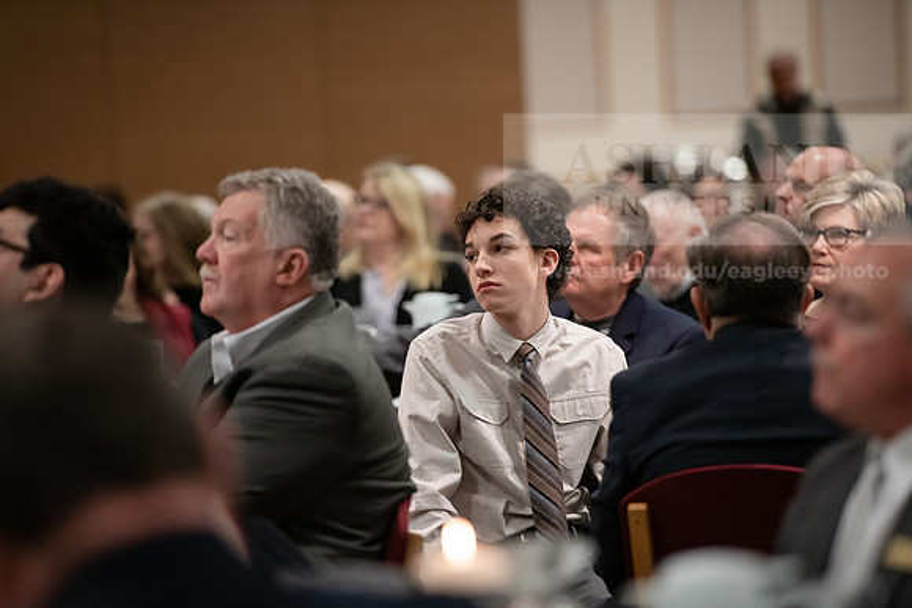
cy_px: 304
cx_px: 456
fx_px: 5068
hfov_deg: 10.3
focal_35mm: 200
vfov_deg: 6.9
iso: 2000
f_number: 3.2
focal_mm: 200
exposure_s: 1/200
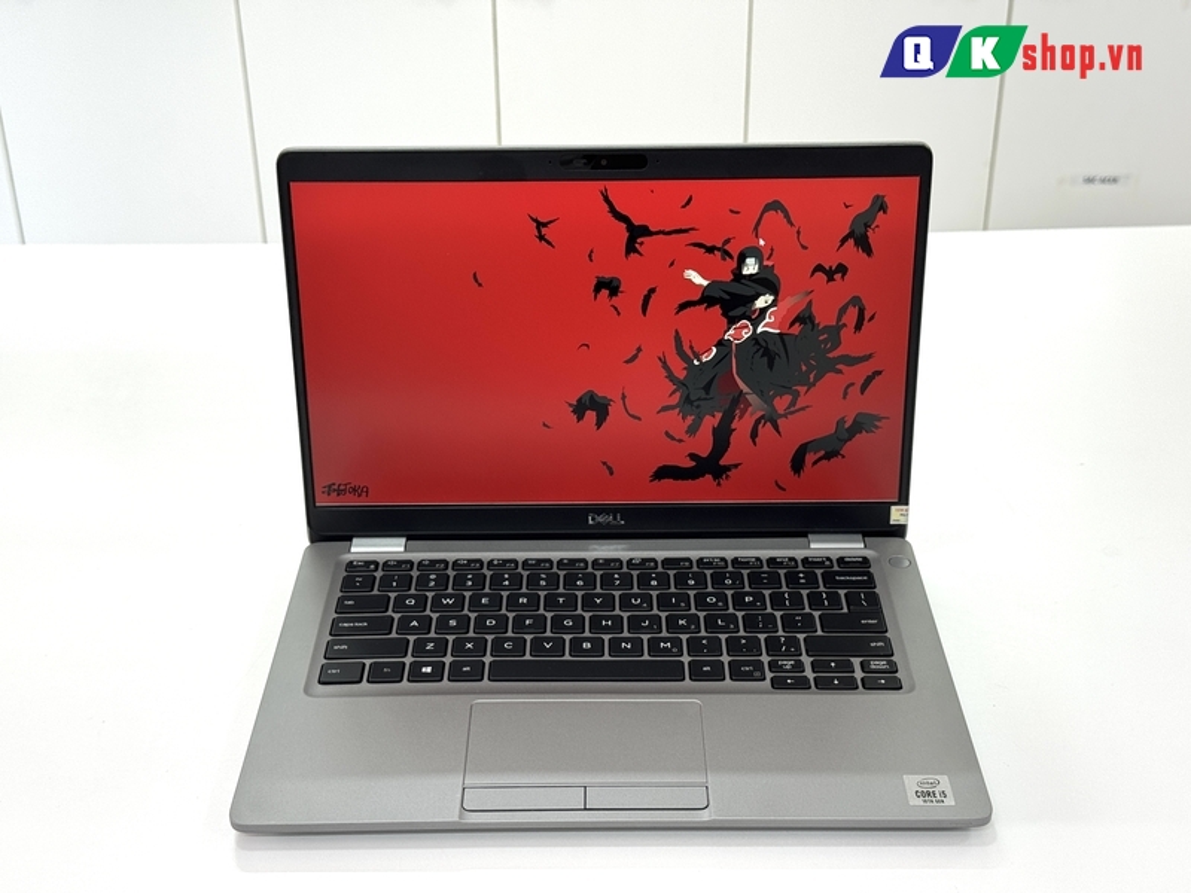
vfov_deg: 30.3
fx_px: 1651
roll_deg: +1.9
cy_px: 446
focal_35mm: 48
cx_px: 596
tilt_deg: -28.4
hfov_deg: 39.7
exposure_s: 1/121
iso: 64
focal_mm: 6.76
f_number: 1.78
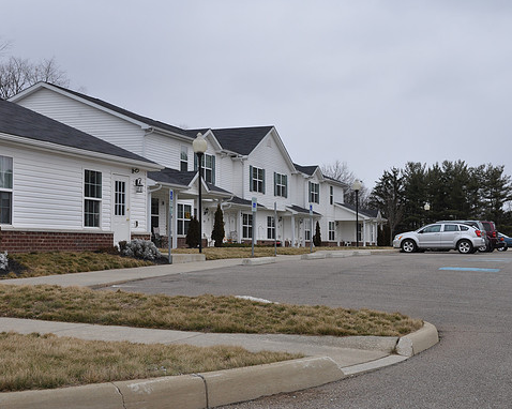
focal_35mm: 58
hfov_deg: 32.5
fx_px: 879
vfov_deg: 26.2
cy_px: 204
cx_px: 284
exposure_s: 1/160
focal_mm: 34
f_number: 11
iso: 200
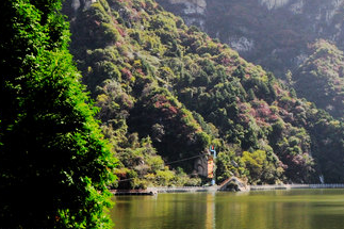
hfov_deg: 26.3
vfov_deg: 19.1
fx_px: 678
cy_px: 60
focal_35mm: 71
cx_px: 378
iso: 200
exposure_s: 1/200
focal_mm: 18
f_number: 10
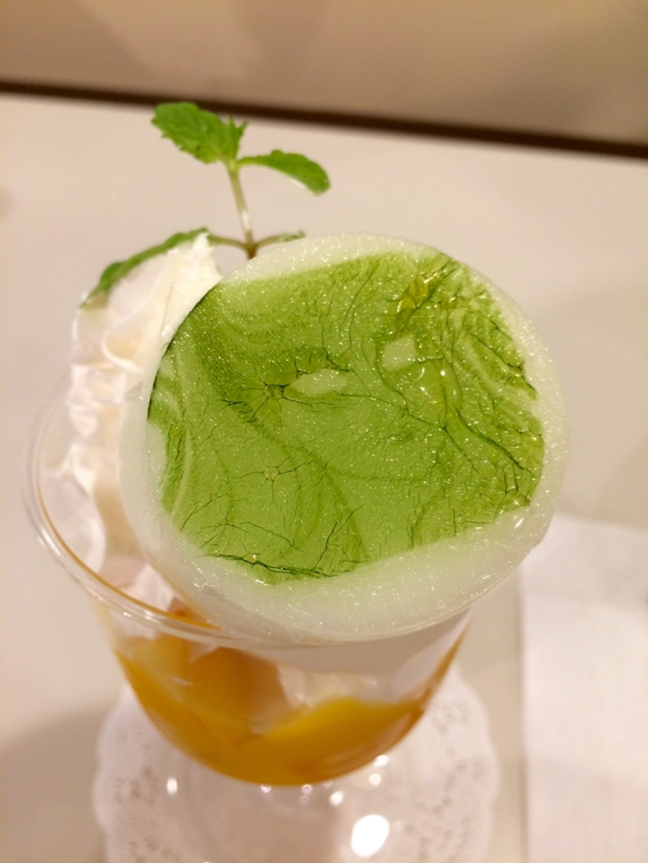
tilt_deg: -41.4
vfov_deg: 61.7
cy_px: 432
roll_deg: -3.2
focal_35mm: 29
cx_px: 324
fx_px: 724
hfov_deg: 48.2
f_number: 2.2
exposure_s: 1/30
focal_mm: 4.15
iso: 100
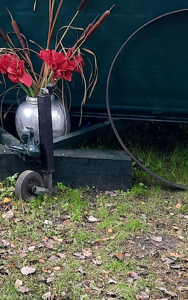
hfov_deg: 13.5
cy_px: -3
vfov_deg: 21.7
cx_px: -77
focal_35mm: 92
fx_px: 754
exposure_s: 1/50
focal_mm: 4.6
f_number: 2
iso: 40
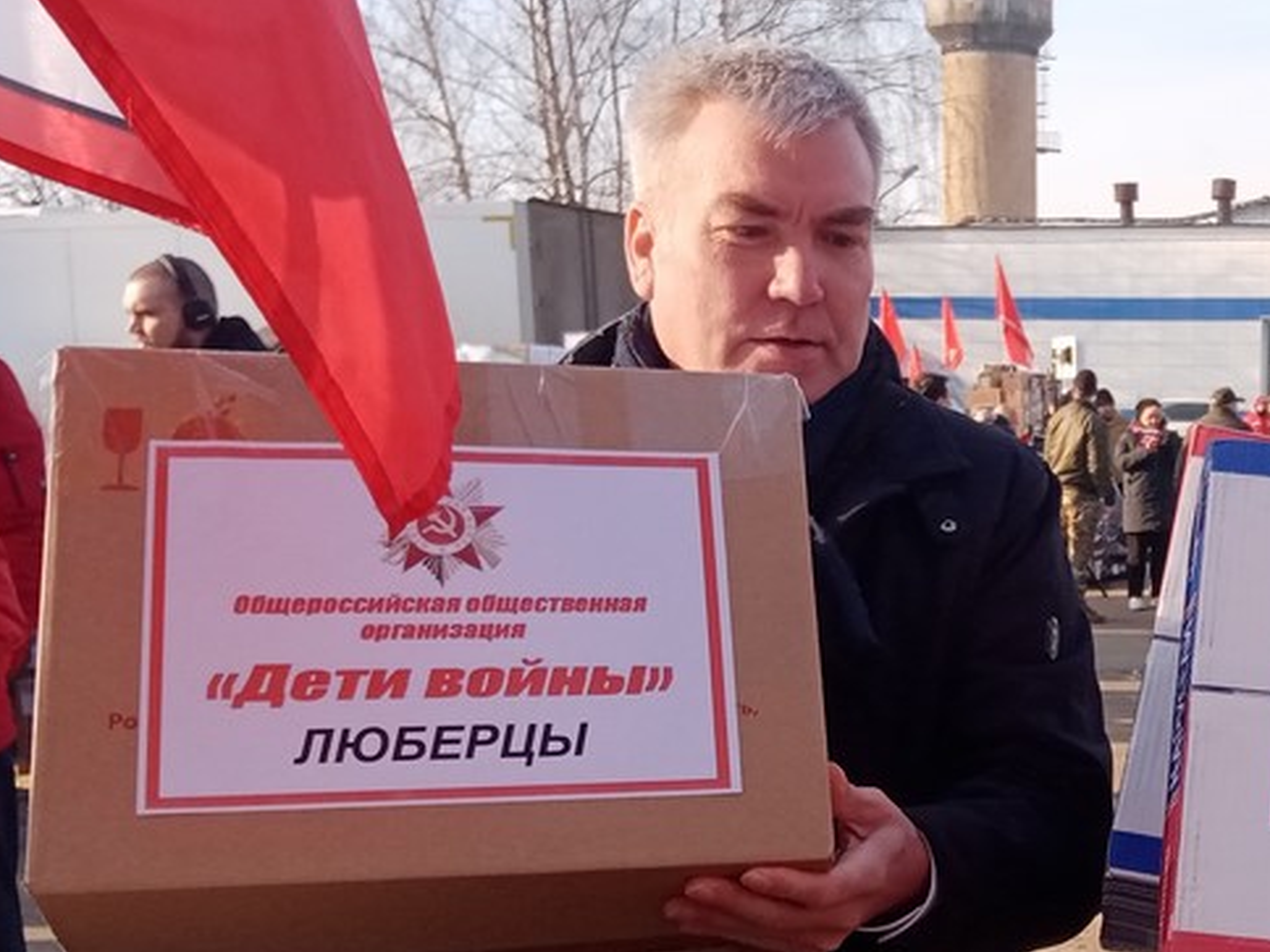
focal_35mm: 55
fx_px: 2018
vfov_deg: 26.4
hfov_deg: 33.0
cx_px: 1162
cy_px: 664
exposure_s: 1/838
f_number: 1.8
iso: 100
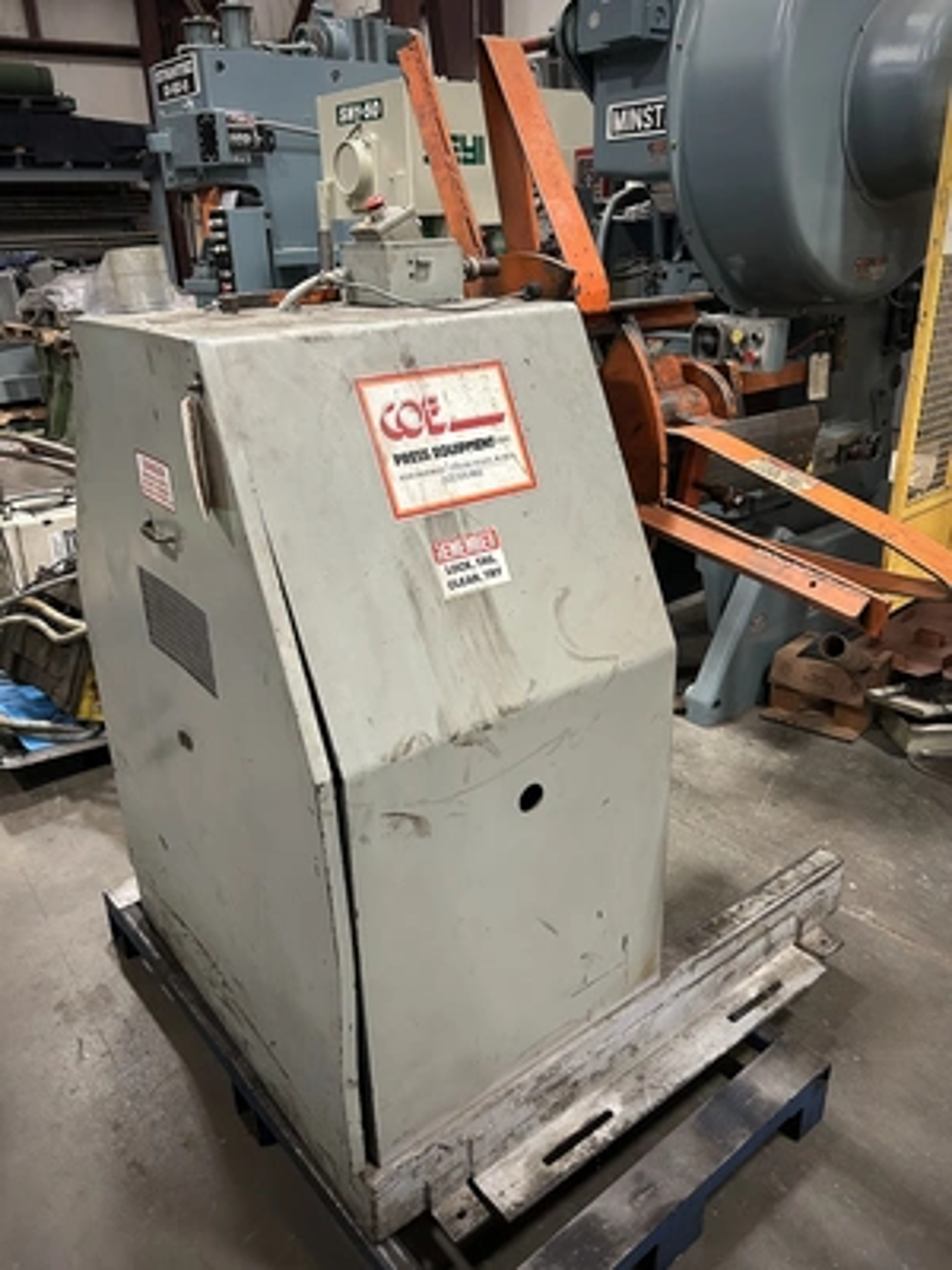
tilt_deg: -22.4
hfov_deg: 53.1
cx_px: 476
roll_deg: +2.2
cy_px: 635
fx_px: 953
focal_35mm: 26
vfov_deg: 67.3
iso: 500
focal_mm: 5.7
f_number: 1.5
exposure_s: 1/60
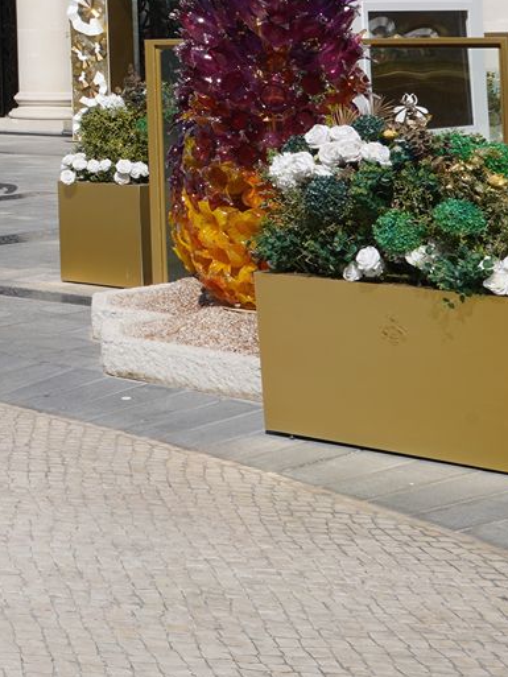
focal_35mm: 90
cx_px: -541
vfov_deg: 20.6
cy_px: -83
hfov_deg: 13.7
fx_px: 1760
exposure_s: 1/100
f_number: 18
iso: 100
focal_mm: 24
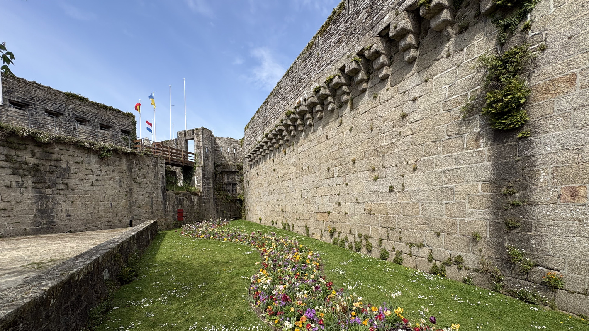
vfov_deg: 65.9
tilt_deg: -0.9
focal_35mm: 16
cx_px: 296
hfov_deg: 99.4
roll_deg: +1.5
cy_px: 211
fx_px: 250
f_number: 2.2
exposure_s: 1/1299
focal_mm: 2.22
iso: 50
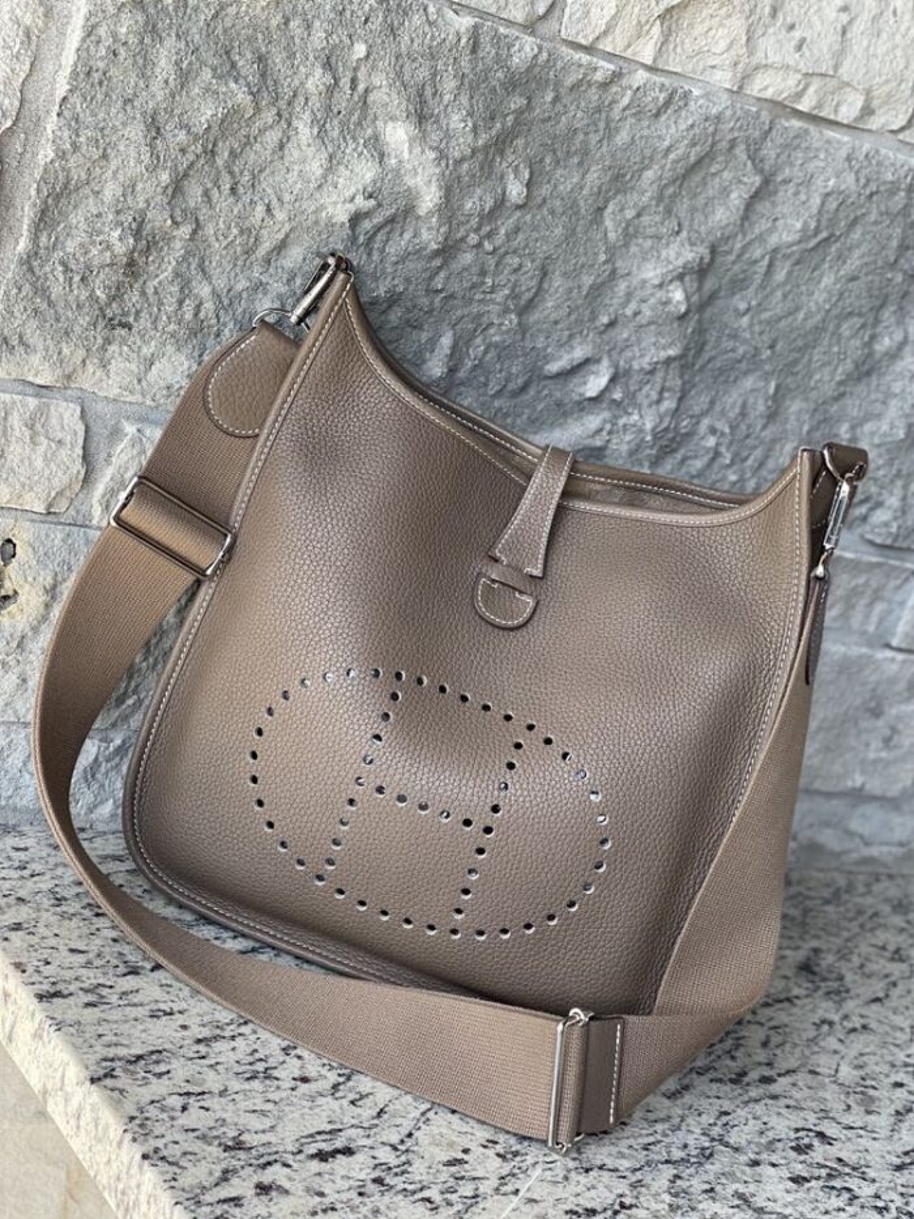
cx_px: 457
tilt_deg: -15.4
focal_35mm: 64
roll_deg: -20.0
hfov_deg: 22.9
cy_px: 610
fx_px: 2253
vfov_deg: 30.3
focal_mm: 7.5
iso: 20
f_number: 2.2
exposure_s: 1/121
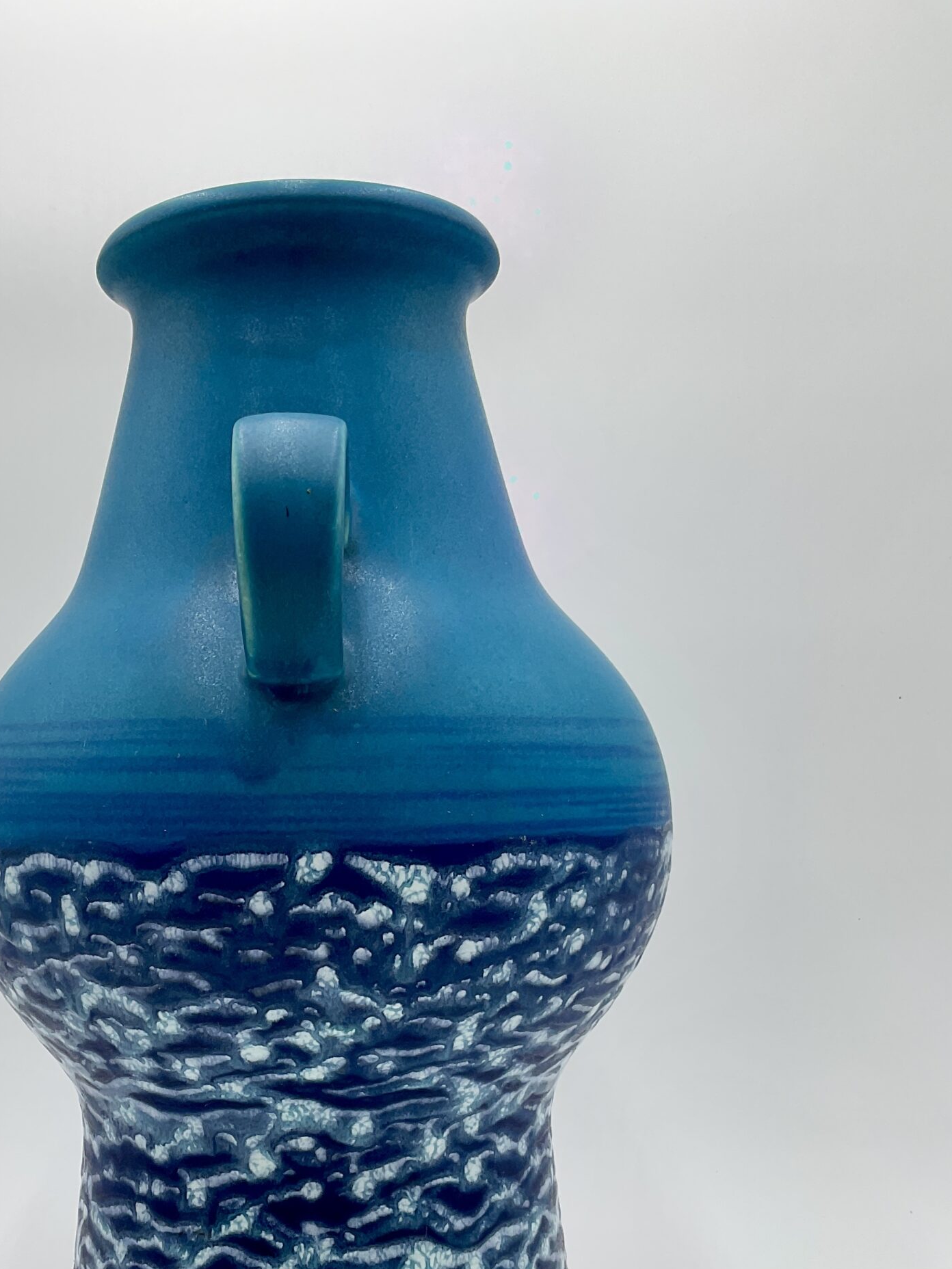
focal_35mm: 40
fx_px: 1467
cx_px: 300
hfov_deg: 35.5
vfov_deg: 46.0
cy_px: 851
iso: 16
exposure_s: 1/529
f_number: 1.8
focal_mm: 3
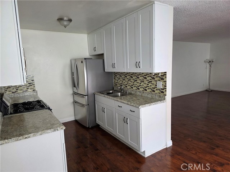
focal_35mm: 23
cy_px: 86
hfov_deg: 73.9
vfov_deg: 58.9
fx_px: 153
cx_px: 115
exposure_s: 1/120
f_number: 1.7
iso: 200
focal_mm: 6.3
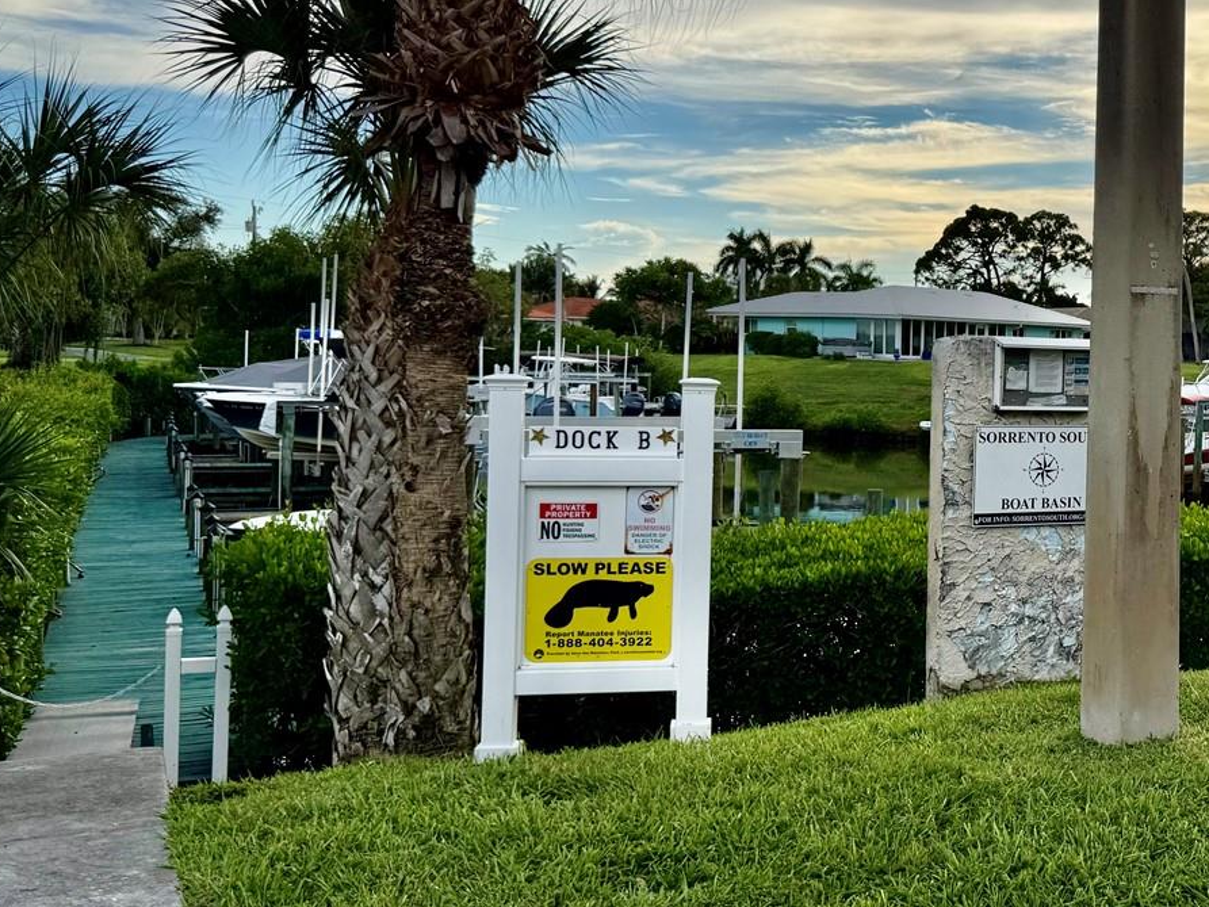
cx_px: 1063
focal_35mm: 43
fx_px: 1502
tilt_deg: -0.9
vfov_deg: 33.6
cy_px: 398
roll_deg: -1.1
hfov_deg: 40.8
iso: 80
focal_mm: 6.76
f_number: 1.78
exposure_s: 1/4975
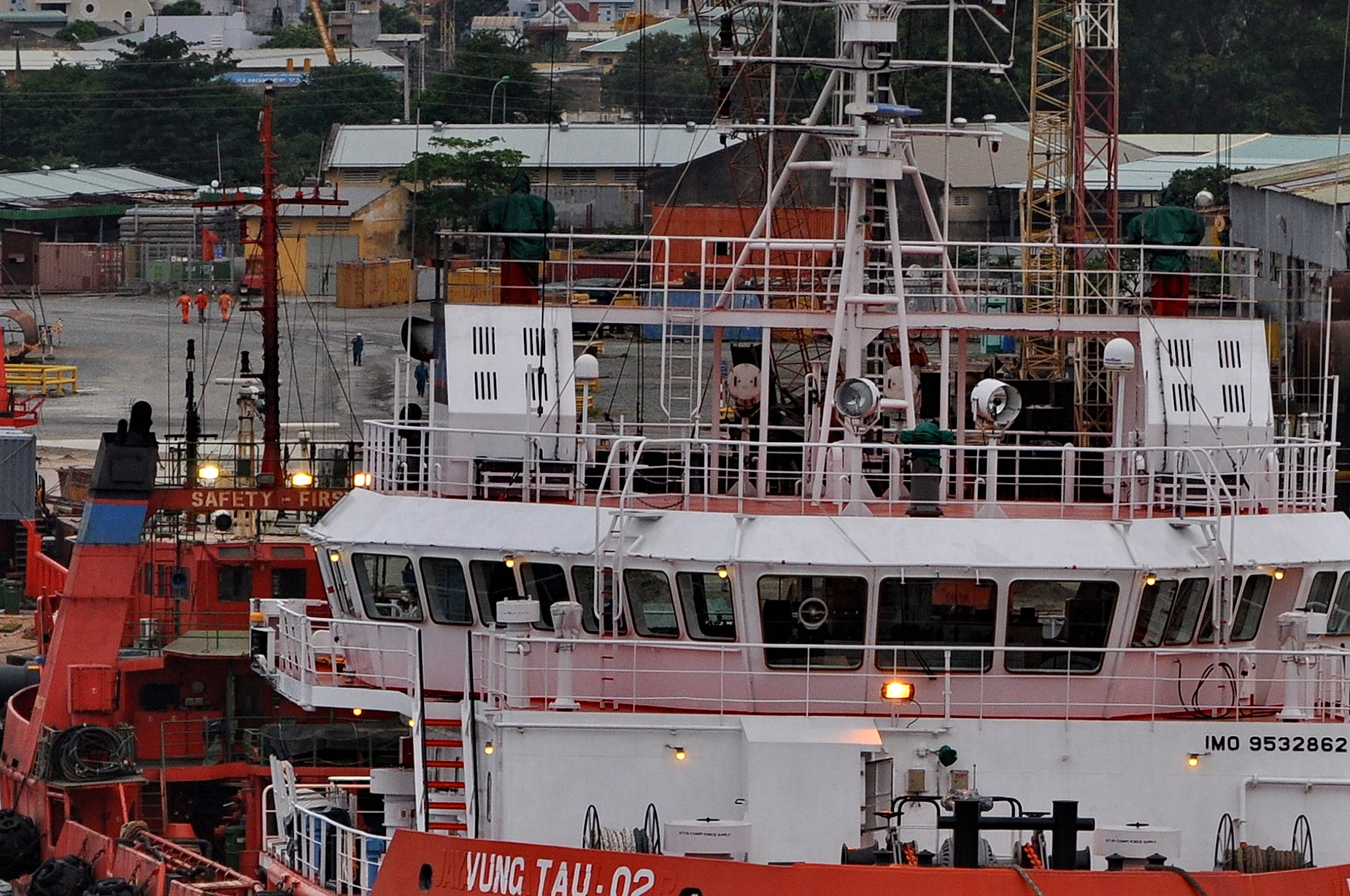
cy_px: 699
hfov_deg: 6.7
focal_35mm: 309
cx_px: 915
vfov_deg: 4.4
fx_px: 11571
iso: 320
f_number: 5.6
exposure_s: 1/500
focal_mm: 90
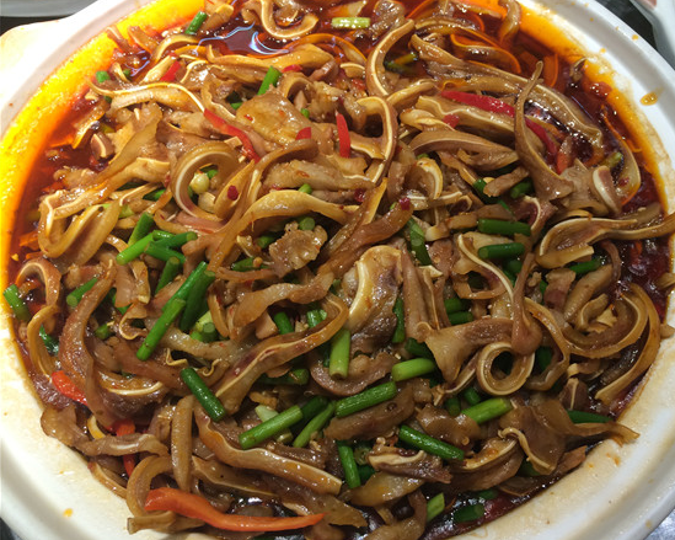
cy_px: 272
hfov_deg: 55.6
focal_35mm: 32
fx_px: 639
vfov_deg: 45.8
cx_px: 368
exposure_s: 1/40
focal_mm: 4.12
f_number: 2.2
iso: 40
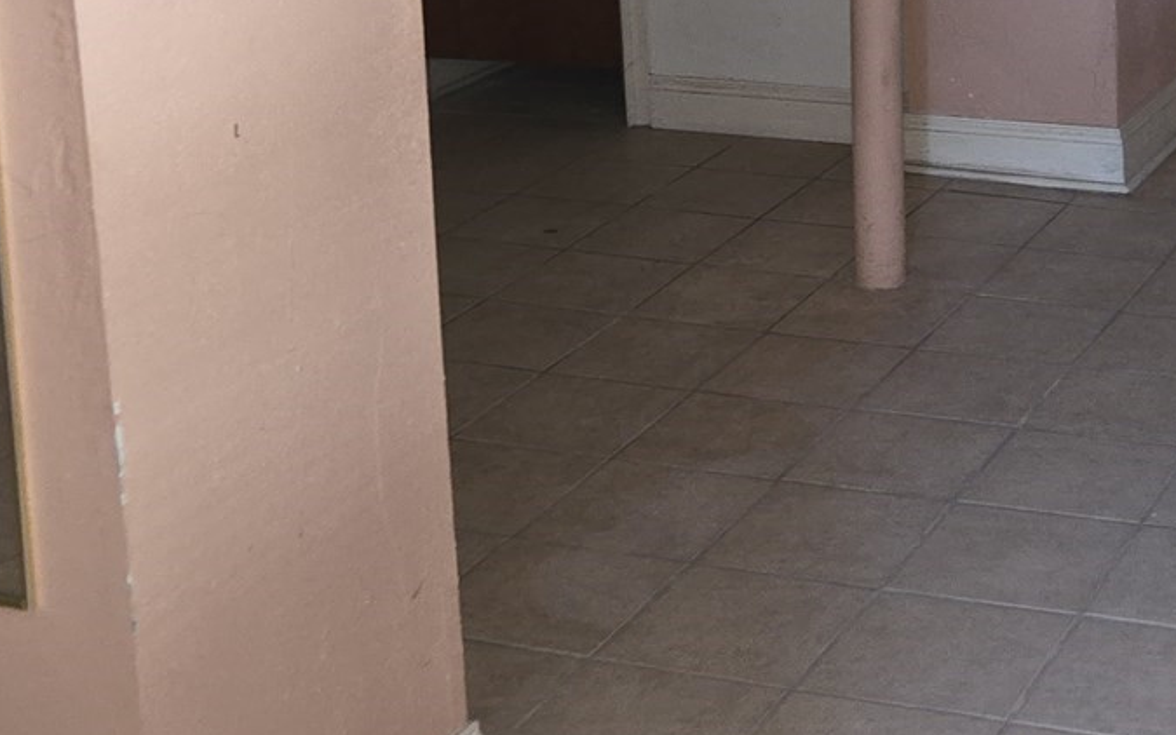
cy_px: -108
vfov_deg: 17.0
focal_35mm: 74
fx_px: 2372
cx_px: 1004
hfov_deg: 27.1
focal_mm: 5.4
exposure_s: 1/12
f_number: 1.8
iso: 160
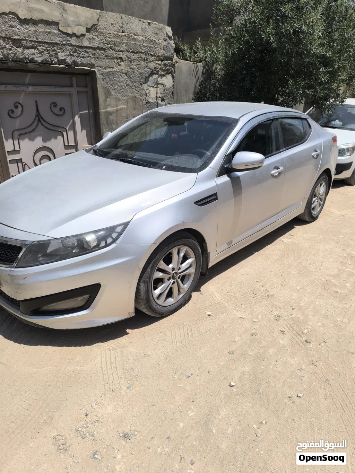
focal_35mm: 23
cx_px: 178
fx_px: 314
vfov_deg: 73.9
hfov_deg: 58.9
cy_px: 236
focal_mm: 6.14
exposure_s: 1/1720
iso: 50
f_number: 1.65
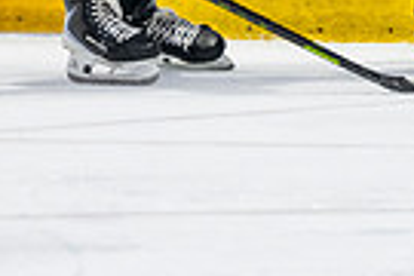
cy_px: -191
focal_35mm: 1139
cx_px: 306
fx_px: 13097
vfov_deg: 1.2
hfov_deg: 1.8
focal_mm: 200
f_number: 3.2
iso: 1600
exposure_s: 1/800
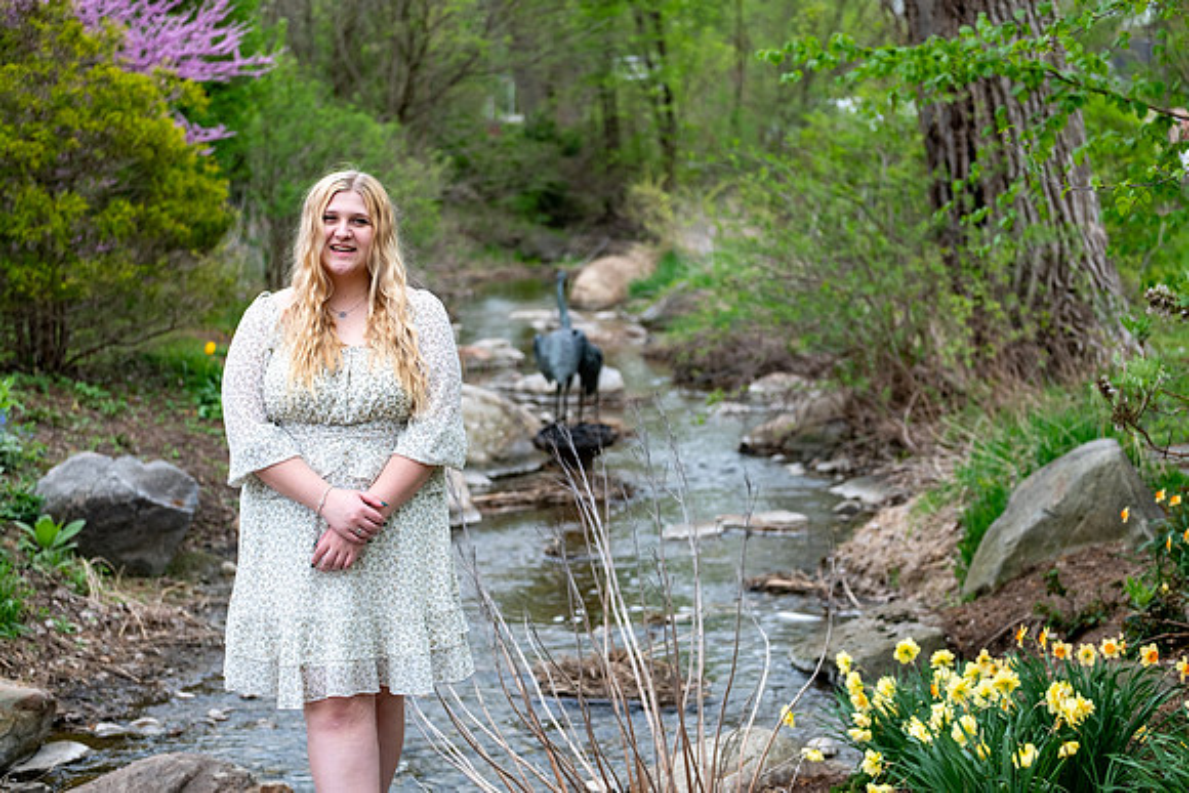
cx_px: 594
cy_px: 396
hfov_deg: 27.0
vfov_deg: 18.2
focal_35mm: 75
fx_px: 2478
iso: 250
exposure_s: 1/320
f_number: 2.8
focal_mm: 50
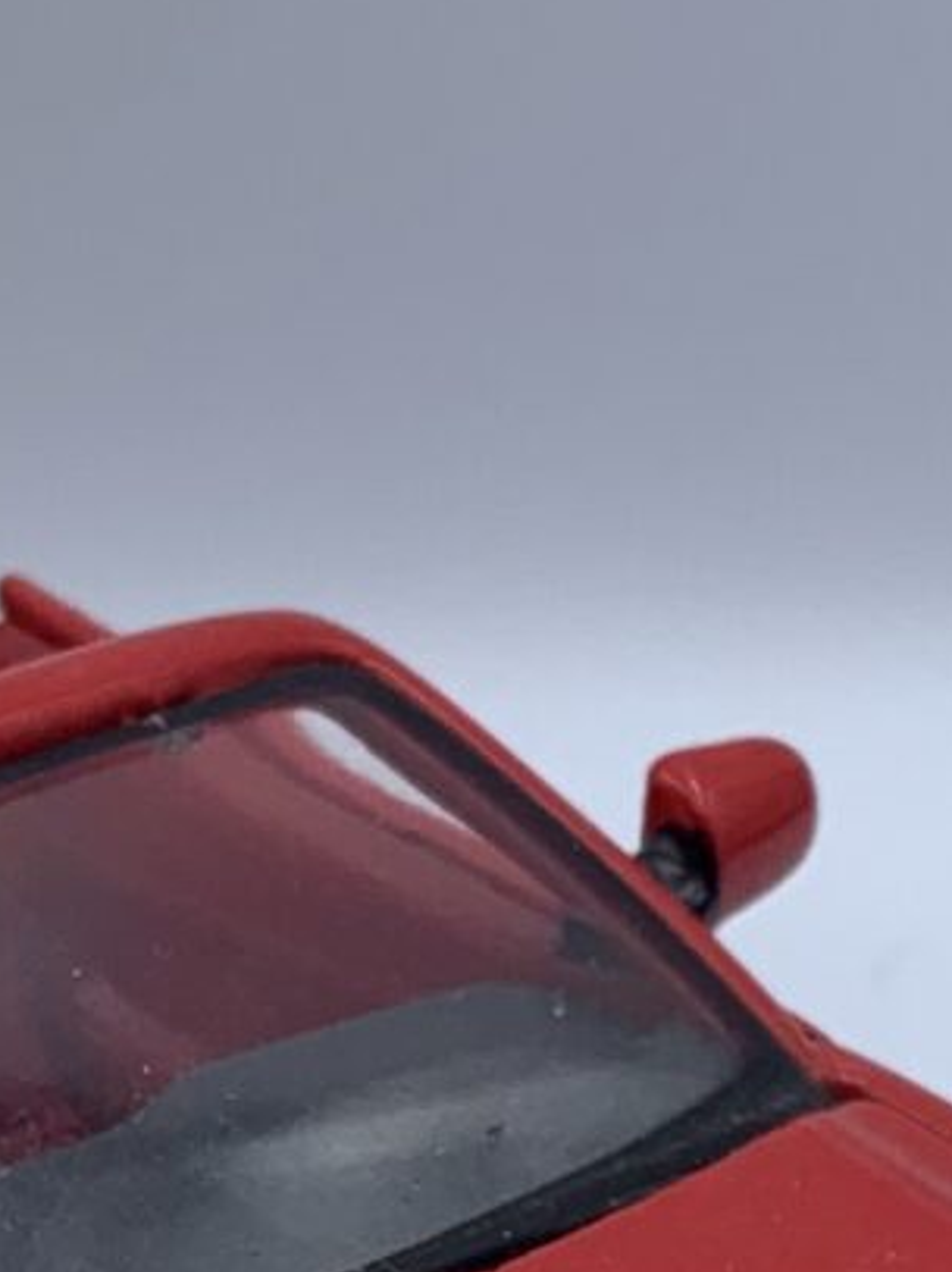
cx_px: -182
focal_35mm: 164
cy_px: 1231
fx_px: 6020
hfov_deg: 8.9
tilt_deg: -26.1
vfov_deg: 11.9
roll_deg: +4.1
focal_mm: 4.25
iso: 25
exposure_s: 1/510
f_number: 1.8
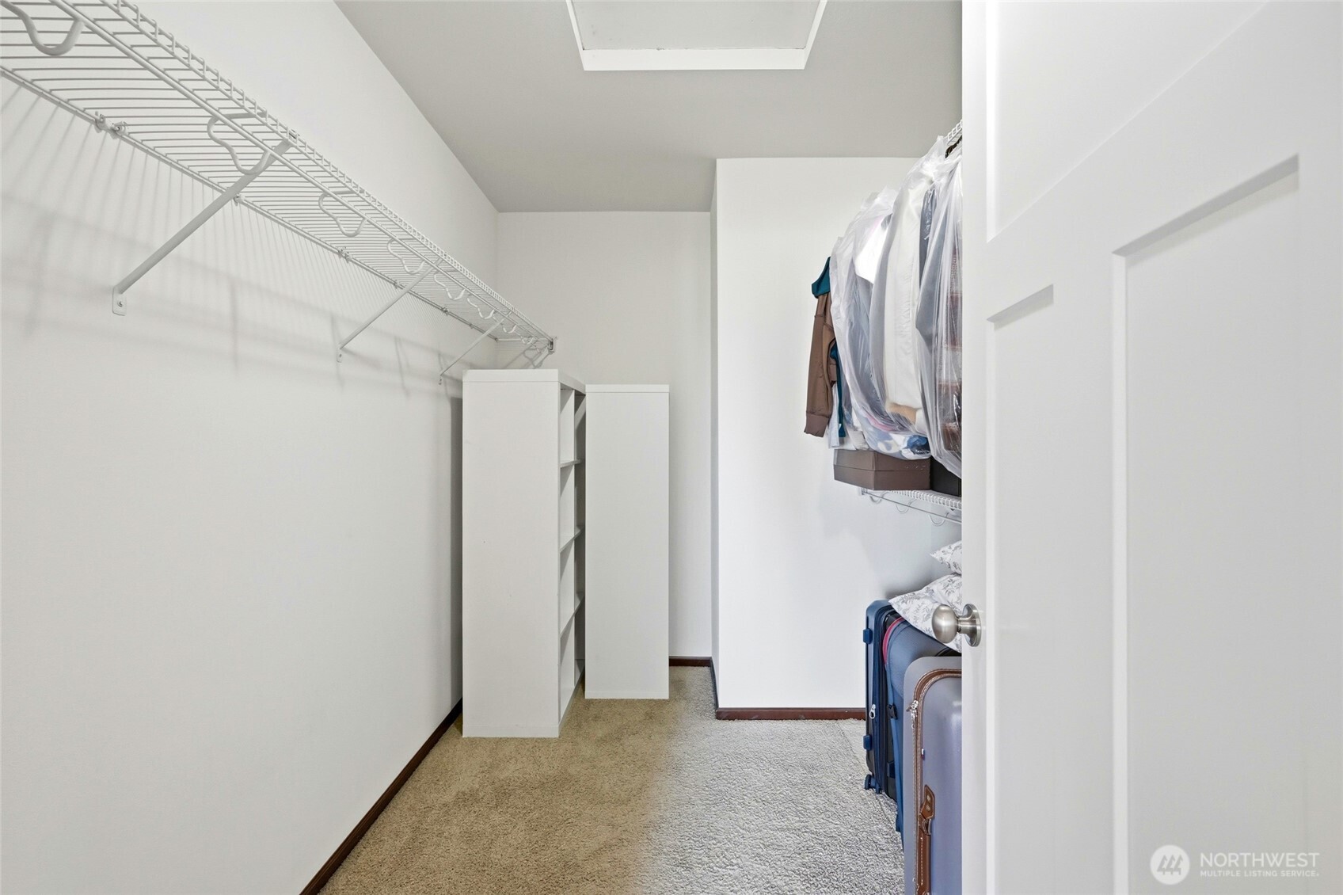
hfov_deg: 95.0
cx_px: 672
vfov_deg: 72.0
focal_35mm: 16
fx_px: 615
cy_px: 448
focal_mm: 16.5
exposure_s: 1/200
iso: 1600
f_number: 9
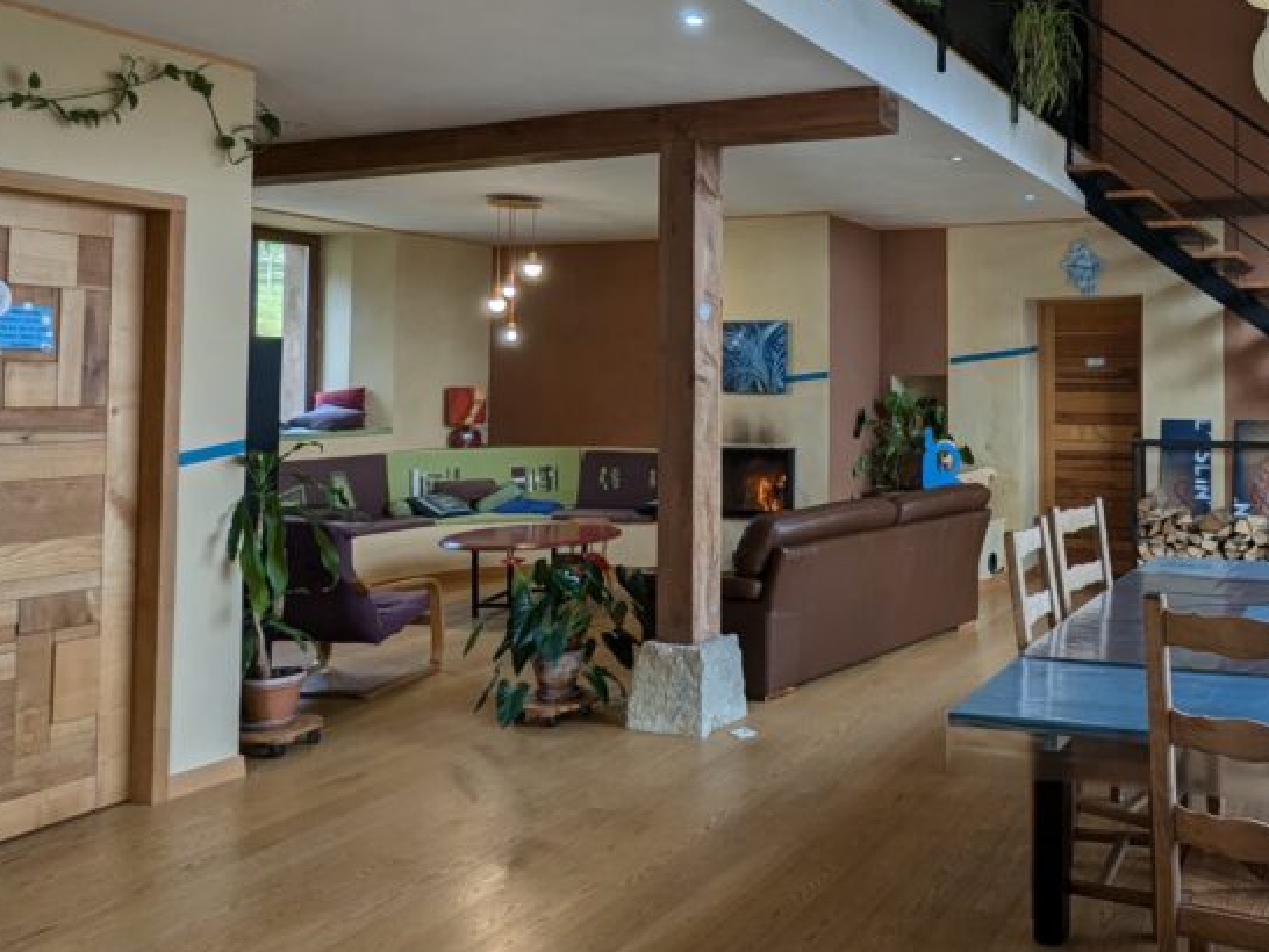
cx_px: 1006
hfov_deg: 55.9
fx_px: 1100
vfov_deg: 46.3
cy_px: 344
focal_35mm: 30
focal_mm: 2.35
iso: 34
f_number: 2.2
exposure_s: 1/112
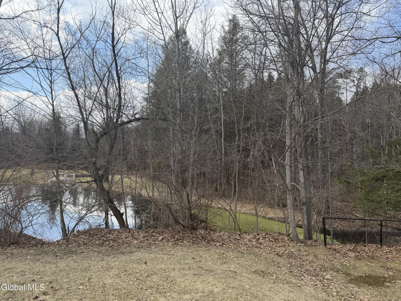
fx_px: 278
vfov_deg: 56.8
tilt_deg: +0.7
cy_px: 150
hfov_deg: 71.6
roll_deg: -2.2
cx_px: 200
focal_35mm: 24
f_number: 1.78
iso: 100
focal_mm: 6.76
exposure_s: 1/2299
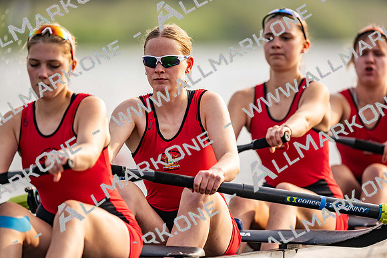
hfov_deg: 3.4
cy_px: 129
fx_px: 6451
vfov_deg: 2.3
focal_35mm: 600
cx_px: 194
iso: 360
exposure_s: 1/2500
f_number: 4
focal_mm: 600
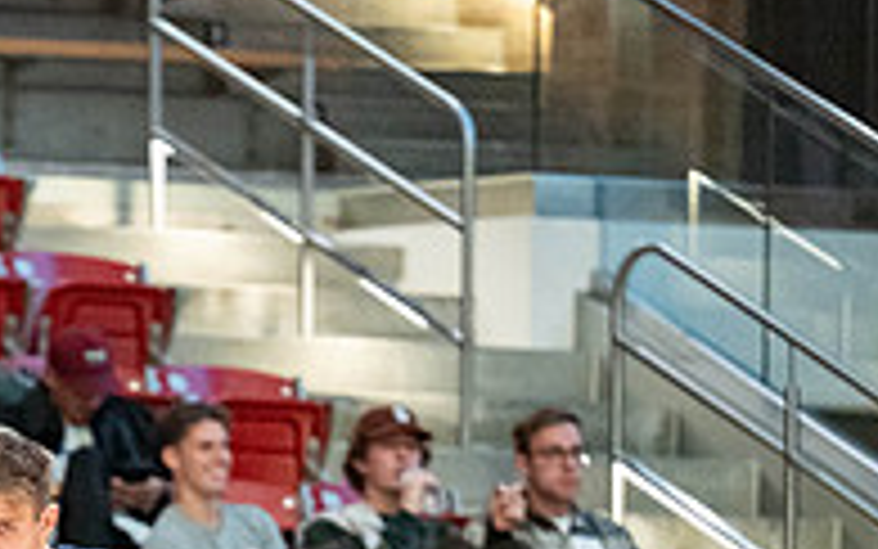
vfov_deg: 2.7
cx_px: -144
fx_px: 11585
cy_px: 835
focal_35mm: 484
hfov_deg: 4.3
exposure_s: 1/500
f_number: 2.8
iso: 5000
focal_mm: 160
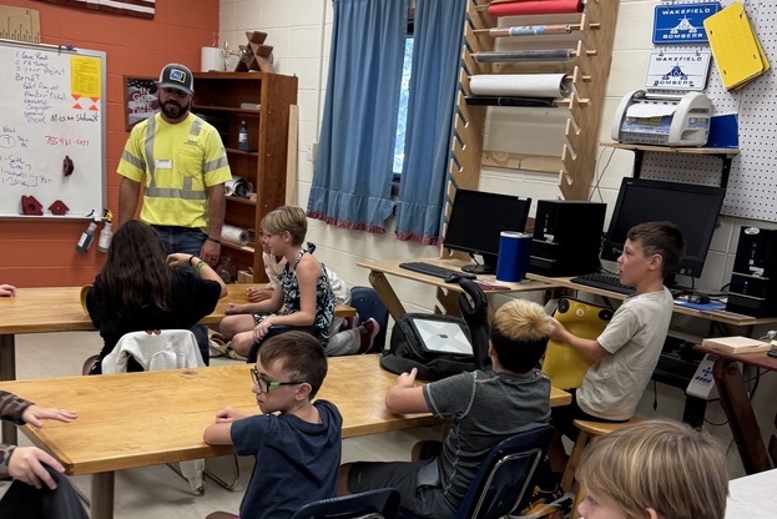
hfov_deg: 47.4
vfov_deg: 31.9
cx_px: 373
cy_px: 408
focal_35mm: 41
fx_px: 885
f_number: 1.78
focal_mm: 6.76
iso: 125
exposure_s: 1/120
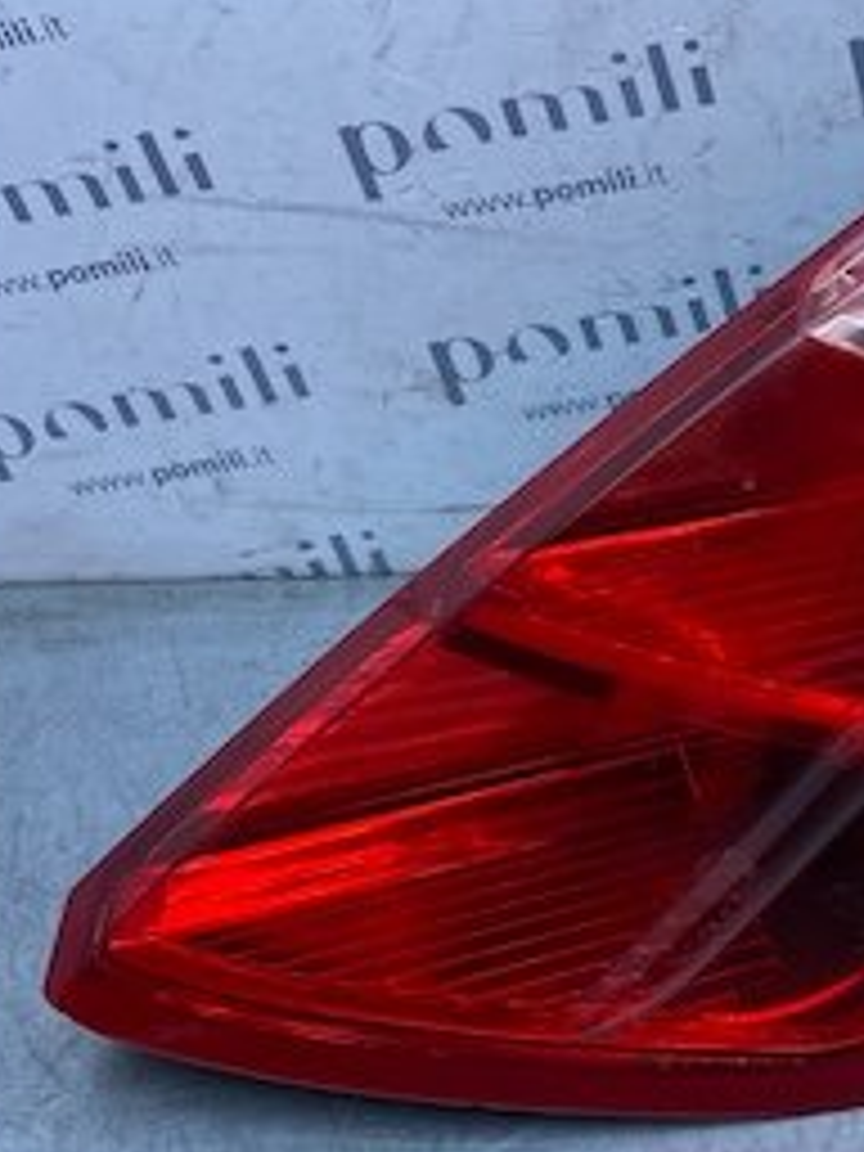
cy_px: 518
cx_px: 940
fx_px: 2163
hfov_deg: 21.5
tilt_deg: -41.8
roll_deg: -1.0
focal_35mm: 65
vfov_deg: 29.8
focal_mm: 4.25
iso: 32
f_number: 1.8
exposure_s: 1/898
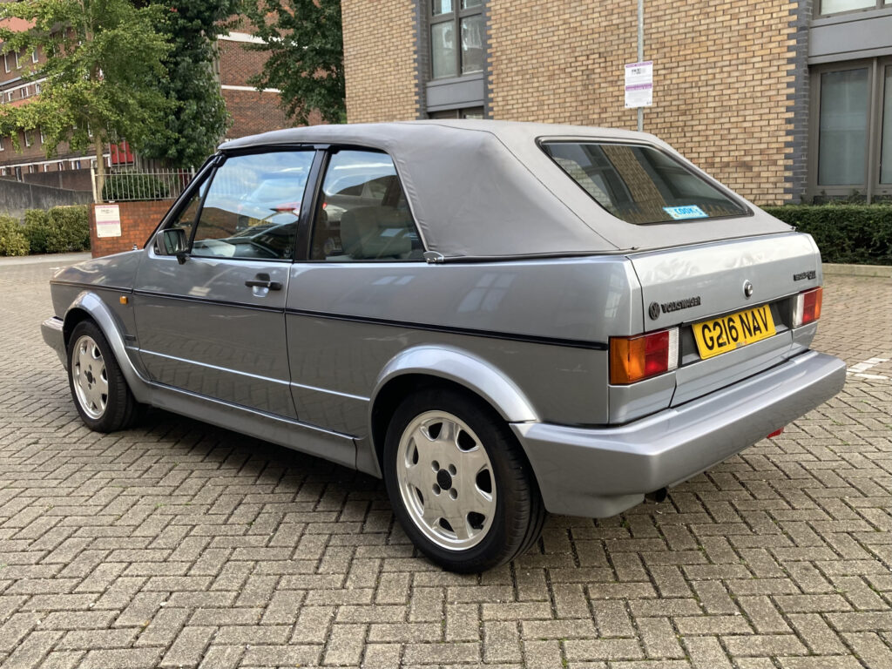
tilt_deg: -7.6
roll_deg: +2.3
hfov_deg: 63.4
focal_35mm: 28
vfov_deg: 49.7
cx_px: 446
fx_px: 722
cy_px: 334
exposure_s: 1/121
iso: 50
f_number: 1.8
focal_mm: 3.99
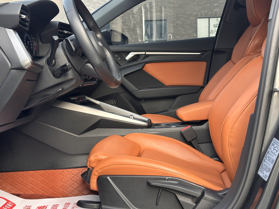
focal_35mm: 48
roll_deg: +2.1
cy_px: 104
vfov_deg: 30.3
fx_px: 387
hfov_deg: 39.7
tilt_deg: -4.9
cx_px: 140
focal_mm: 6.86
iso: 80
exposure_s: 1/171
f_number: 1.78
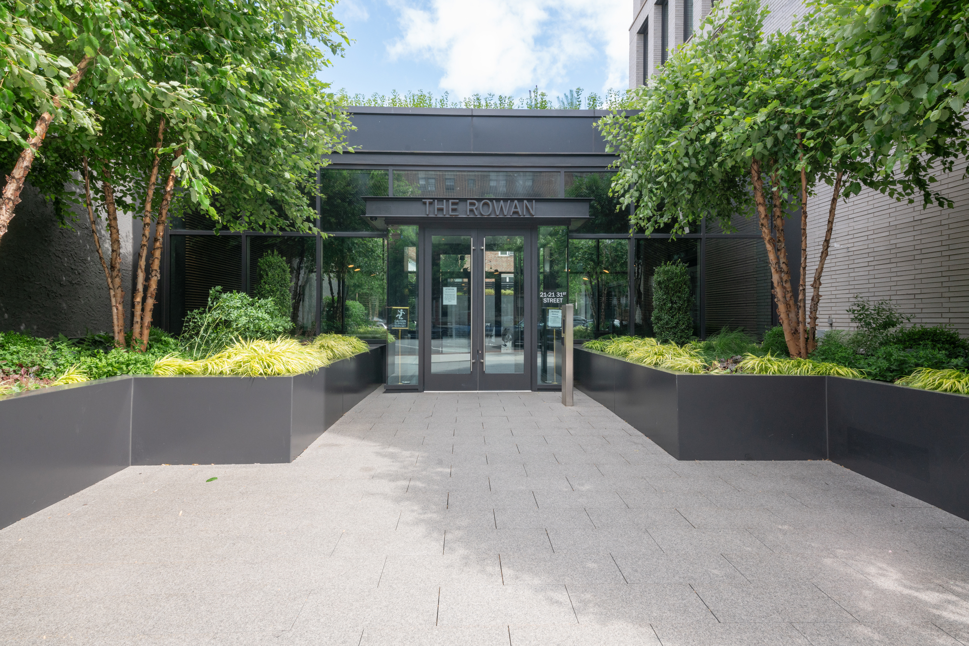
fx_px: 511
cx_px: 484
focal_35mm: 19
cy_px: 323
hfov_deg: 86.9
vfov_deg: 64.6
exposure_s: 1/80
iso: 640
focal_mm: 19
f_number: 14
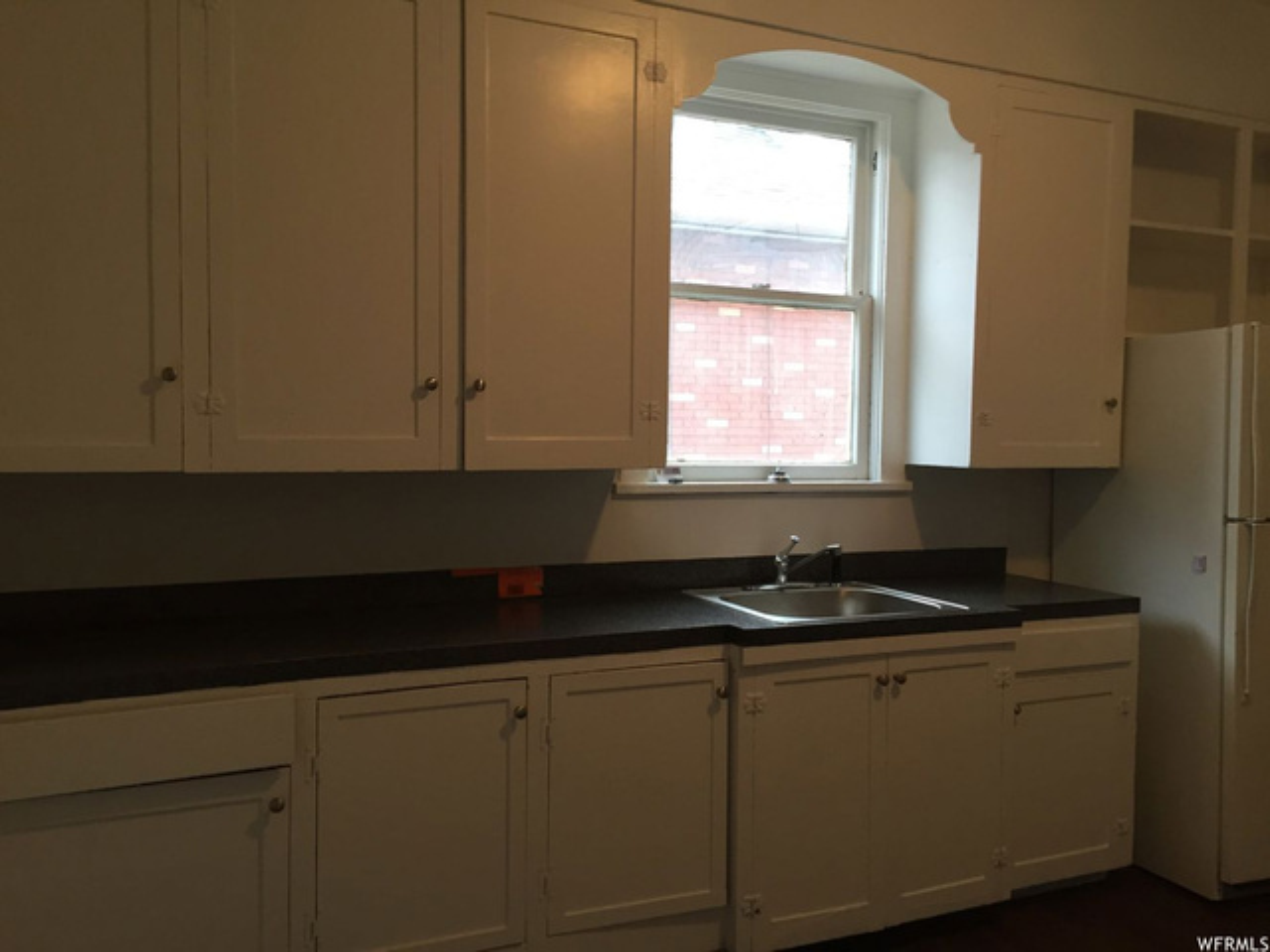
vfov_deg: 48.2
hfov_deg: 61.7
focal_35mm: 29
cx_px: 635
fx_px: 1064
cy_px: 476
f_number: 2.2
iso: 64
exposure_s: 1/30
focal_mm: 4.15
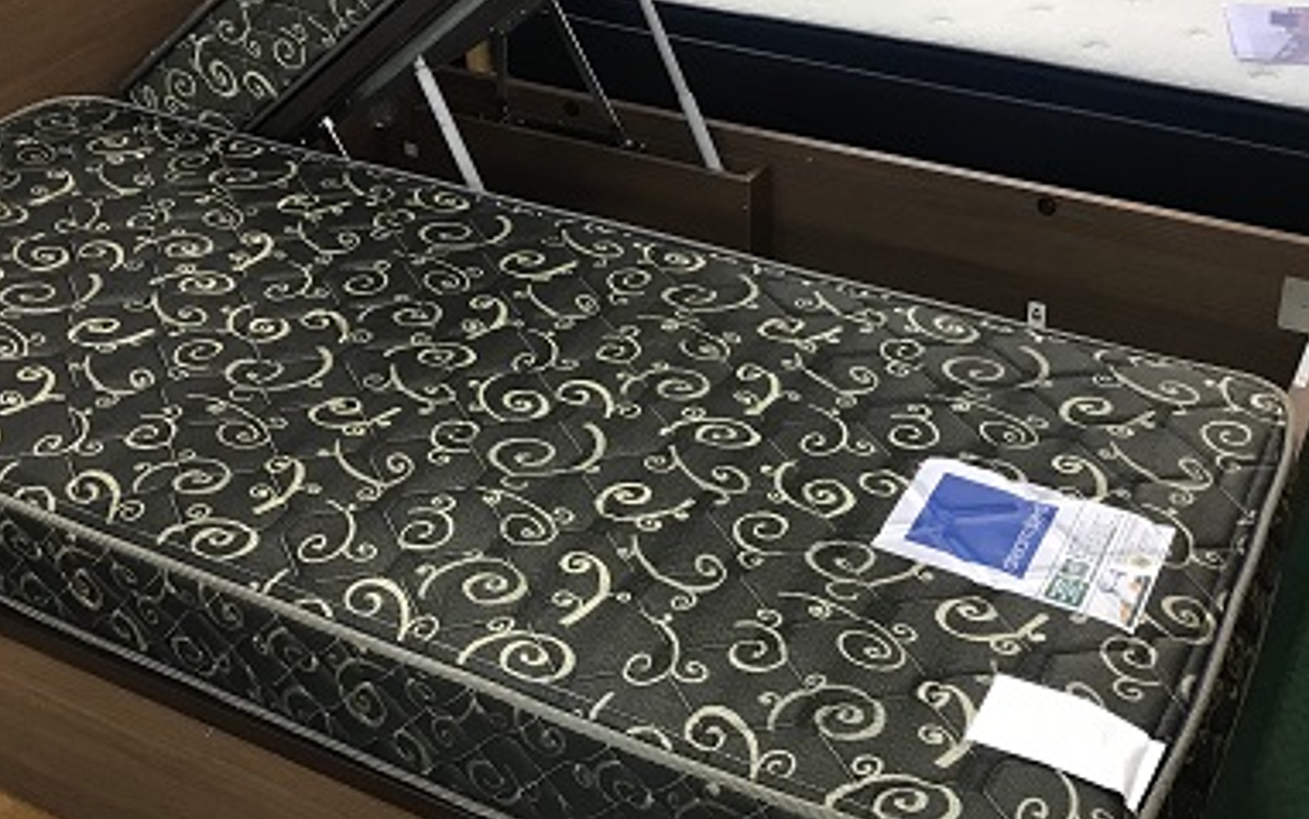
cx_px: 677
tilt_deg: -26.4
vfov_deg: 27.1
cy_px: 199
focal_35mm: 47
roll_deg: +0.9
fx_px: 1677
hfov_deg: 42.6
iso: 40
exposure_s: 1/17
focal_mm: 3.99
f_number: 1.8
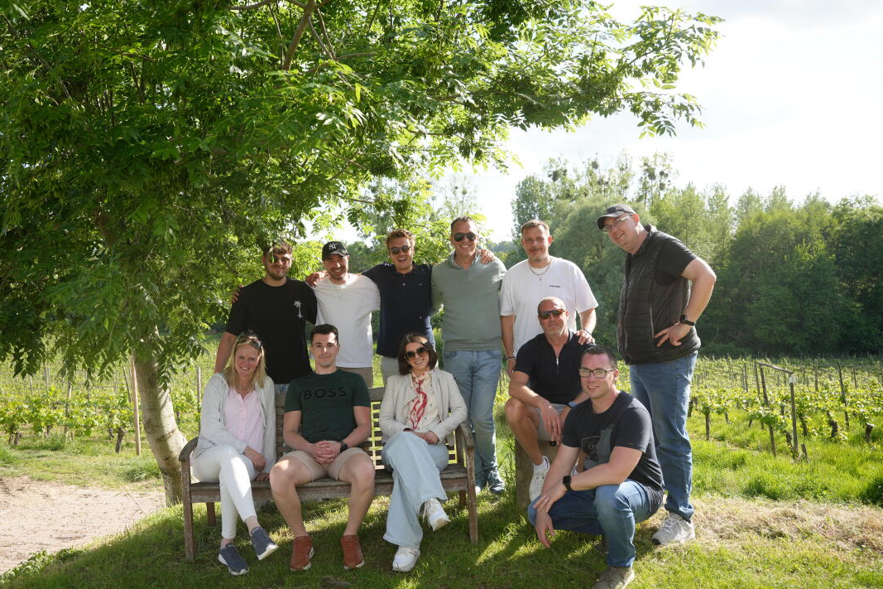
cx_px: 399
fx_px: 662
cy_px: 282
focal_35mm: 27
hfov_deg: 67.2
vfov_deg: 47.9
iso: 100
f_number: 4.5
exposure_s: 1/320
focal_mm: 24
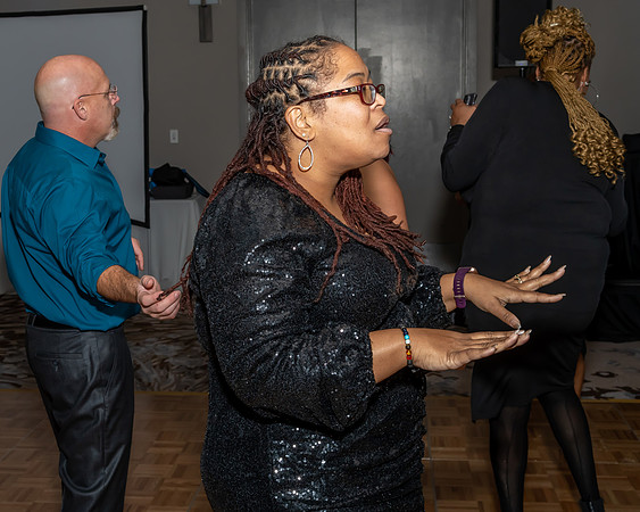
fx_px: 1046
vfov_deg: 27.5
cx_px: 258
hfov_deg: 33.9
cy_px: 234
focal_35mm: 55
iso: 400
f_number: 6.3
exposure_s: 1/250
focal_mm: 28
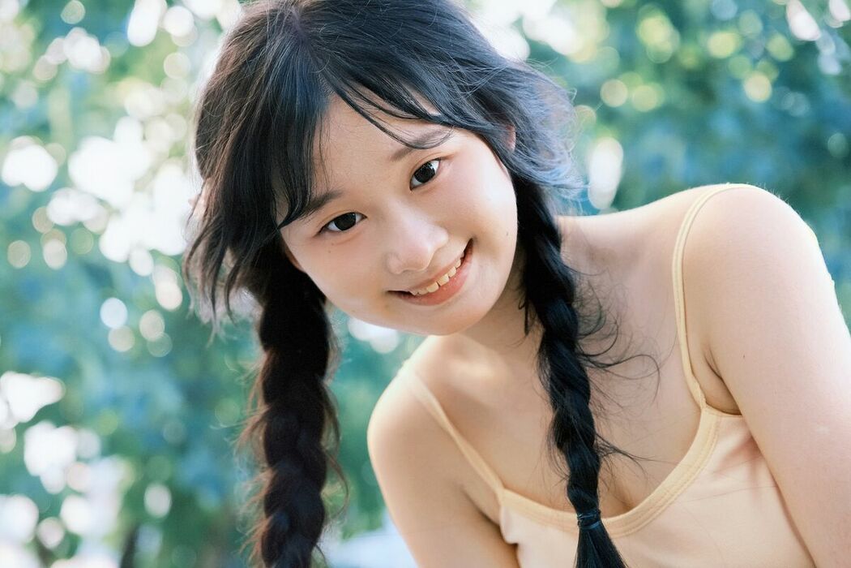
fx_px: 1962
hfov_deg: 24.5
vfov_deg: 16.5
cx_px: 426
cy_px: 284
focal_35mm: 83
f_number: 2.8
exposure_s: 1/250
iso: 640
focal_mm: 55
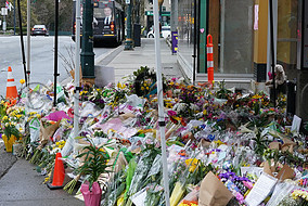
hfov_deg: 19.6
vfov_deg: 13.4
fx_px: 874
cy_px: 88
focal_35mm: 102
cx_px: 280
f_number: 5.6
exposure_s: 1/160
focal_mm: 50
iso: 640
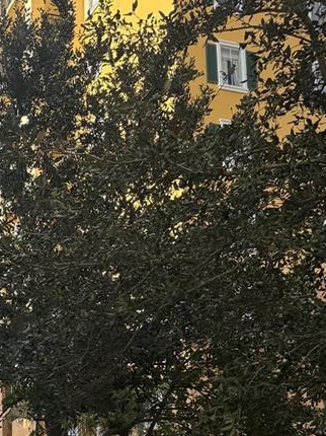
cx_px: -125
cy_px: 486
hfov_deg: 19.7
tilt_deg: +7.7
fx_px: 842
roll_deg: +1.0
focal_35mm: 67
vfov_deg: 26.6
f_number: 1.78
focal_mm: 6.76
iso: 80
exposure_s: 1/2331
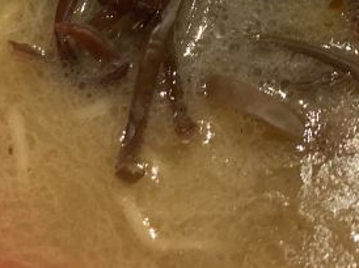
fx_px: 984
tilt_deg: -56.7
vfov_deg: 14.4
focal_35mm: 95
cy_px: -148
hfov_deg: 20.6
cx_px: 232
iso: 400
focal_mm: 4.25
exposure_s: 1/60
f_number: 1.8
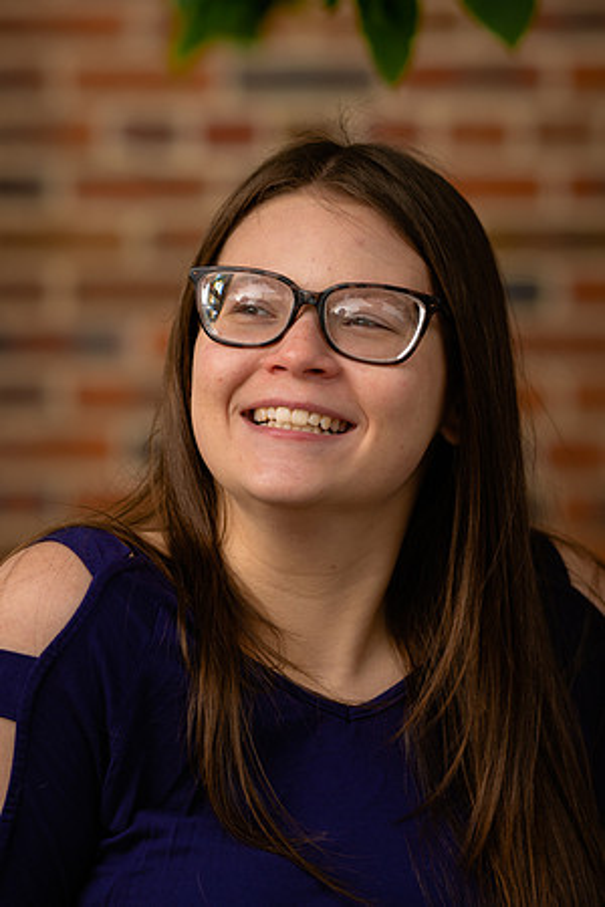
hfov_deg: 8.7
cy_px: 454
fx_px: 3957
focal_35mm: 157
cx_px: 302
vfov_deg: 13.1
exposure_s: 1/250
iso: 64
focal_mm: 105
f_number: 3.2
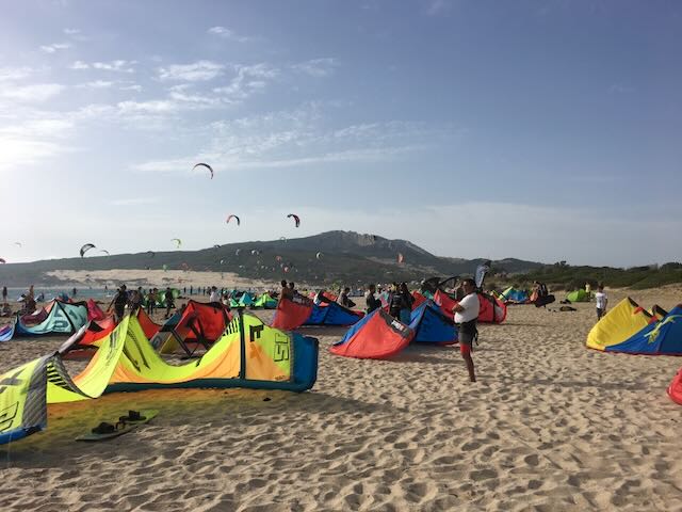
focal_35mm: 29
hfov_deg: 61.7
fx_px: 571
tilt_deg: +2.9
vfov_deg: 48.2
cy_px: 256
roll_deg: -0.4
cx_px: 341
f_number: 2.2
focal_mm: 4.15
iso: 25
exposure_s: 1/3344
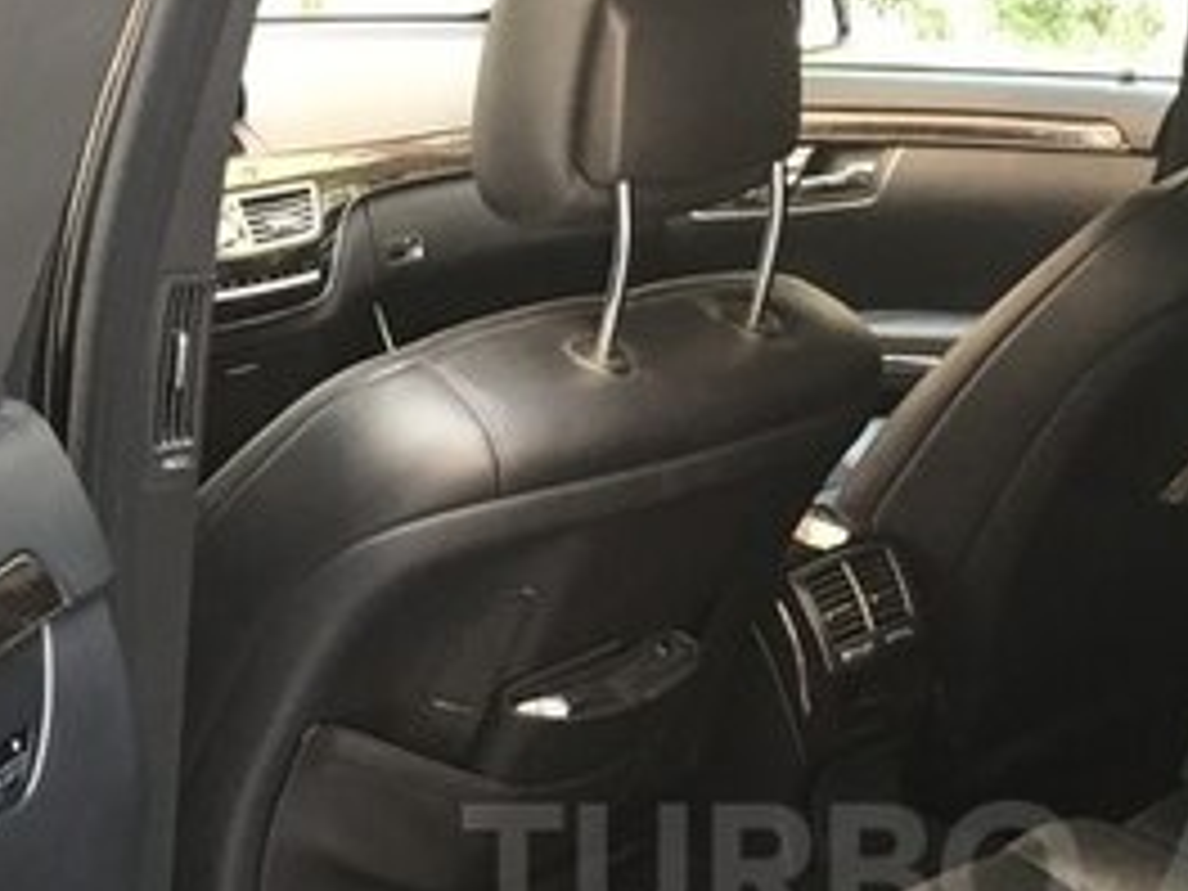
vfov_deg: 20.4
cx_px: 922
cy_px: 871
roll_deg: -1.3
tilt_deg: -24.4
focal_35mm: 70
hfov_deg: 27.3
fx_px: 2402
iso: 32
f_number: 1.8
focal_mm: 3.99
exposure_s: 1/30
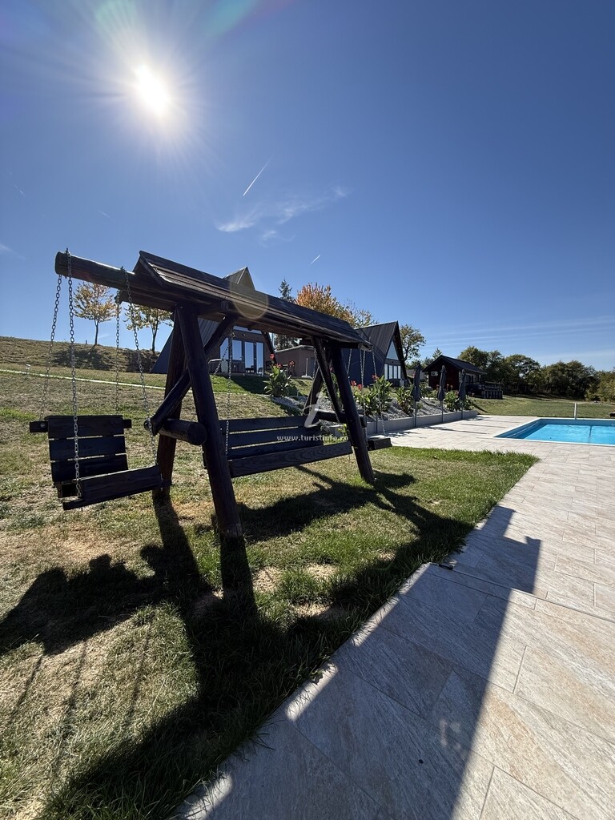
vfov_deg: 102.1
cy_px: 410
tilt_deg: -1.1
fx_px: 332
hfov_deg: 85.7
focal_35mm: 14
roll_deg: -0.7
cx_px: 308
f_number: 2.2
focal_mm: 2.22
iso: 50
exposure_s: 1/1431
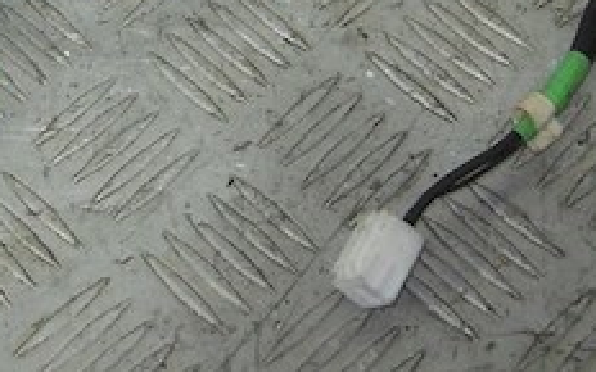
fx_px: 1949
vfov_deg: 10.4
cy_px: -236
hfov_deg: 17.0
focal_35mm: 120
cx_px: 13
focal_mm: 6.72
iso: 125
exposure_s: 1/30
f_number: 3.1
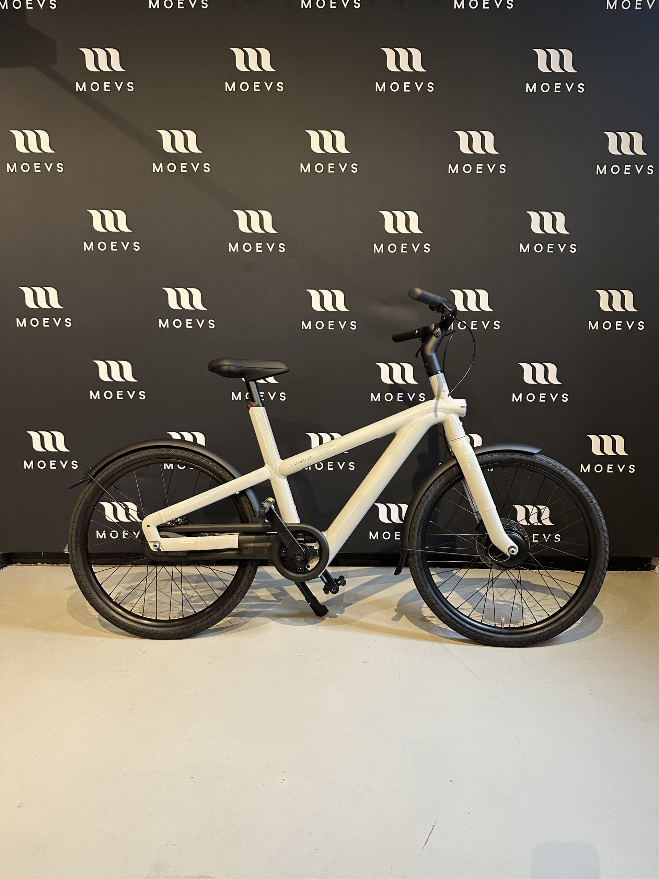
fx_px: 609
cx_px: 330
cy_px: 440
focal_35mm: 24
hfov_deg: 56.8
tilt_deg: -5.5
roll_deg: -0.8
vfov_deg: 71.6
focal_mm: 6.86
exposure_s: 1/50
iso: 400
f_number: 1.78
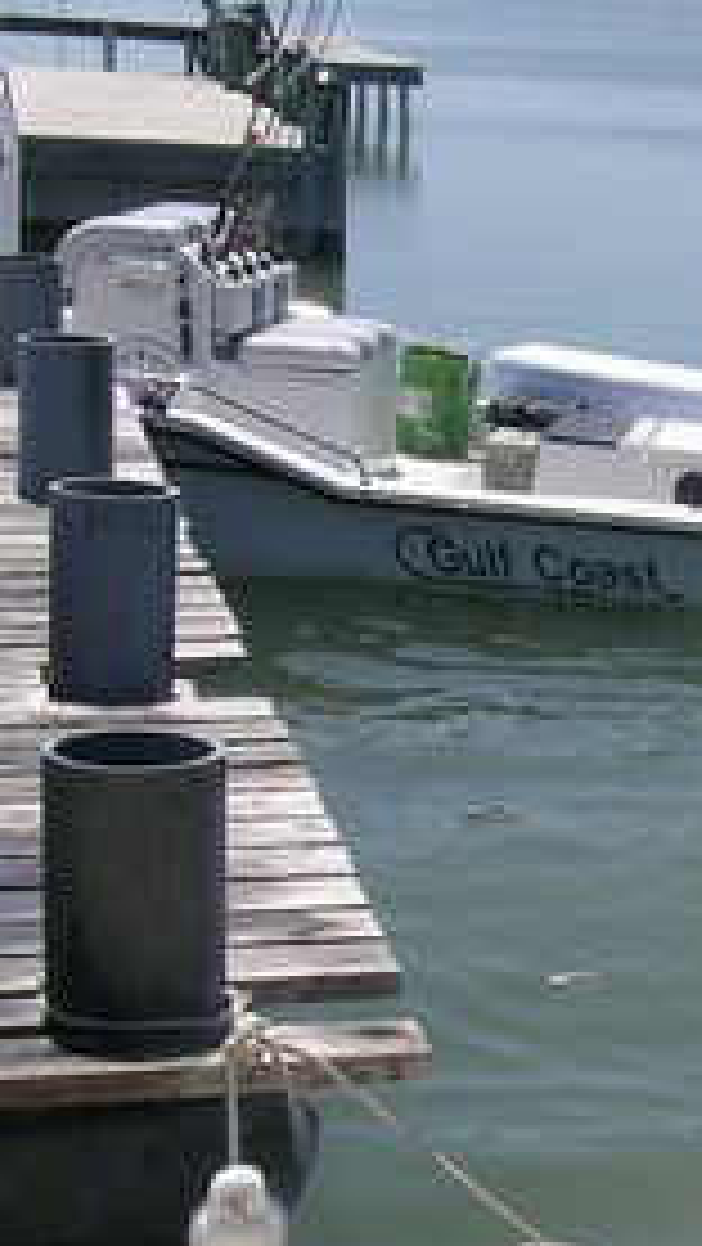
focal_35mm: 98
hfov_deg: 11.7
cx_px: 1116
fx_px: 3240
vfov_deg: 21.8
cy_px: 648
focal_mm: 8
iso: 50
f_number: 7.8
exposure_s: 1/234
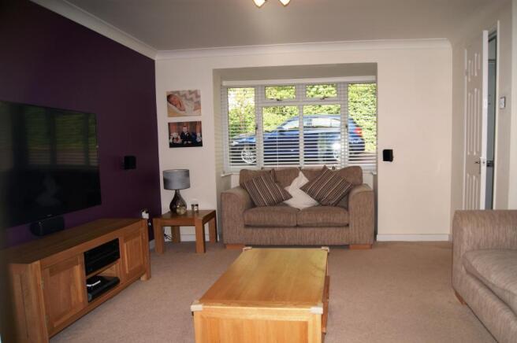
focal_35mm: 27
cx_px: 258
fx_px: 387
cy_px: 172
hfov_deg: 67.4
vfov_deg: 47.8
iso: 100
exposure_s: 1/160
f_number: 4
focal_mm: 18
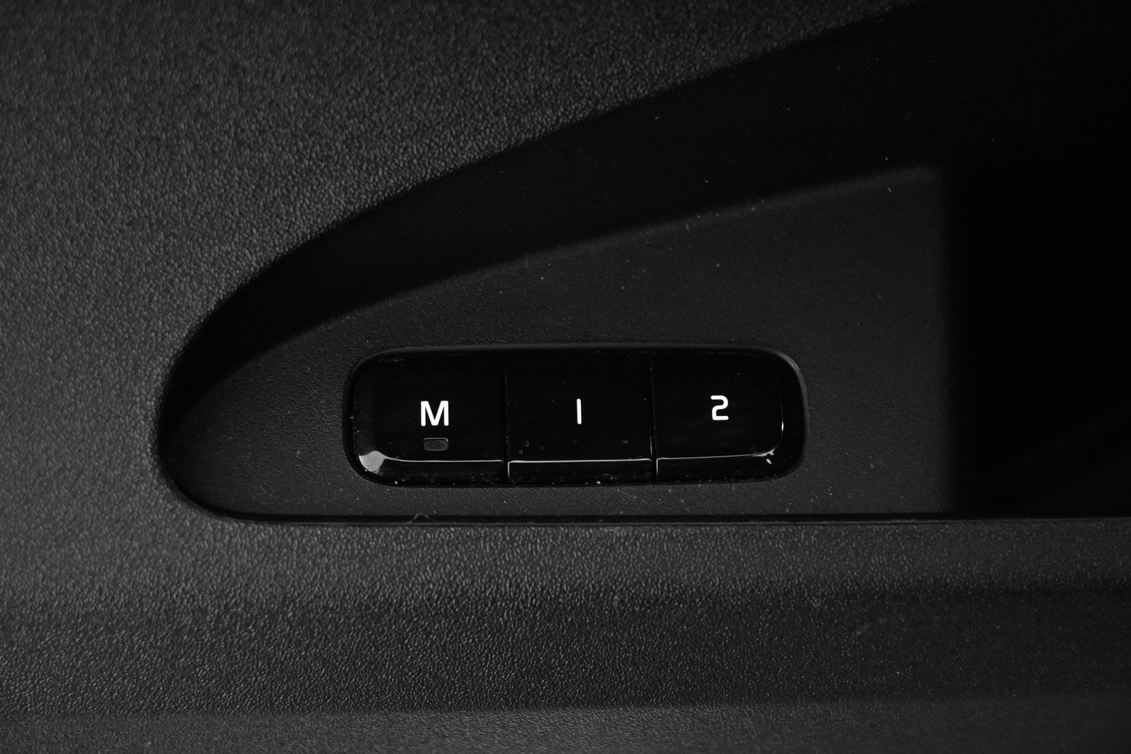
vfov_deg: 25.8
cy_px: 377
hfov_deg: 37.9
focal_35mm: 52
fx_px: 1649
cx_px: 566
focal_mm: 35
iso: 4000
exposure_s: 1/15
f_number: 5.3
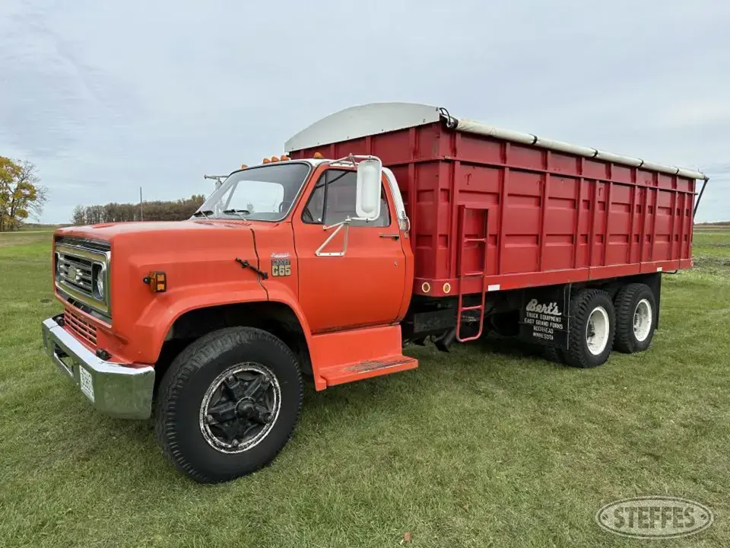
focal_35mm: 24
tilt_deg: -4.4
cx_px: 365
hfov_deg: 71.6
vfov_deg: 56.8
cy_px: 274
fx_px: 506
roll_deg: +0.6
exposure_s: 1/2882
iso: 80
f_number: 1.78
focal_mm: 6.86
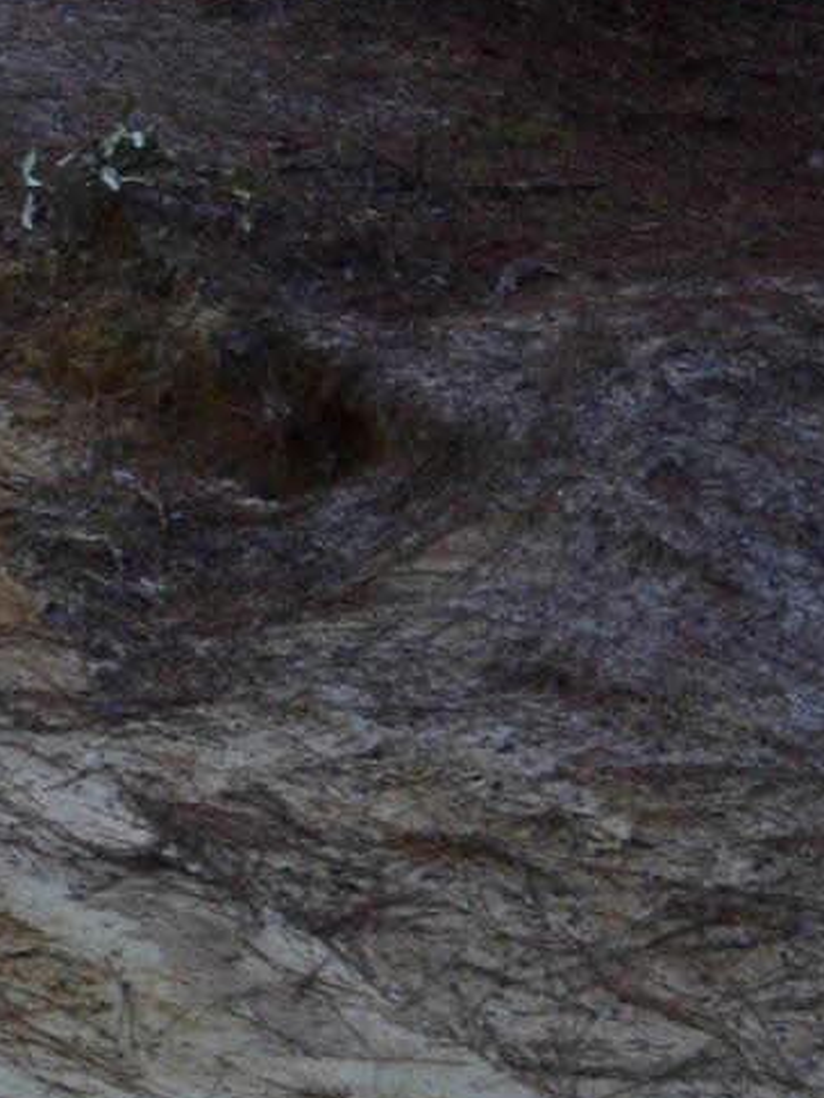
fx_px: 4539
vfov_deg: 12.4
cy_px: -994
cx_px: -471
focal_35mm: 143
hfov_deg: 10.0
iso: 400
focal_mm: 24
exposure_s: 1/100
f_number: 9
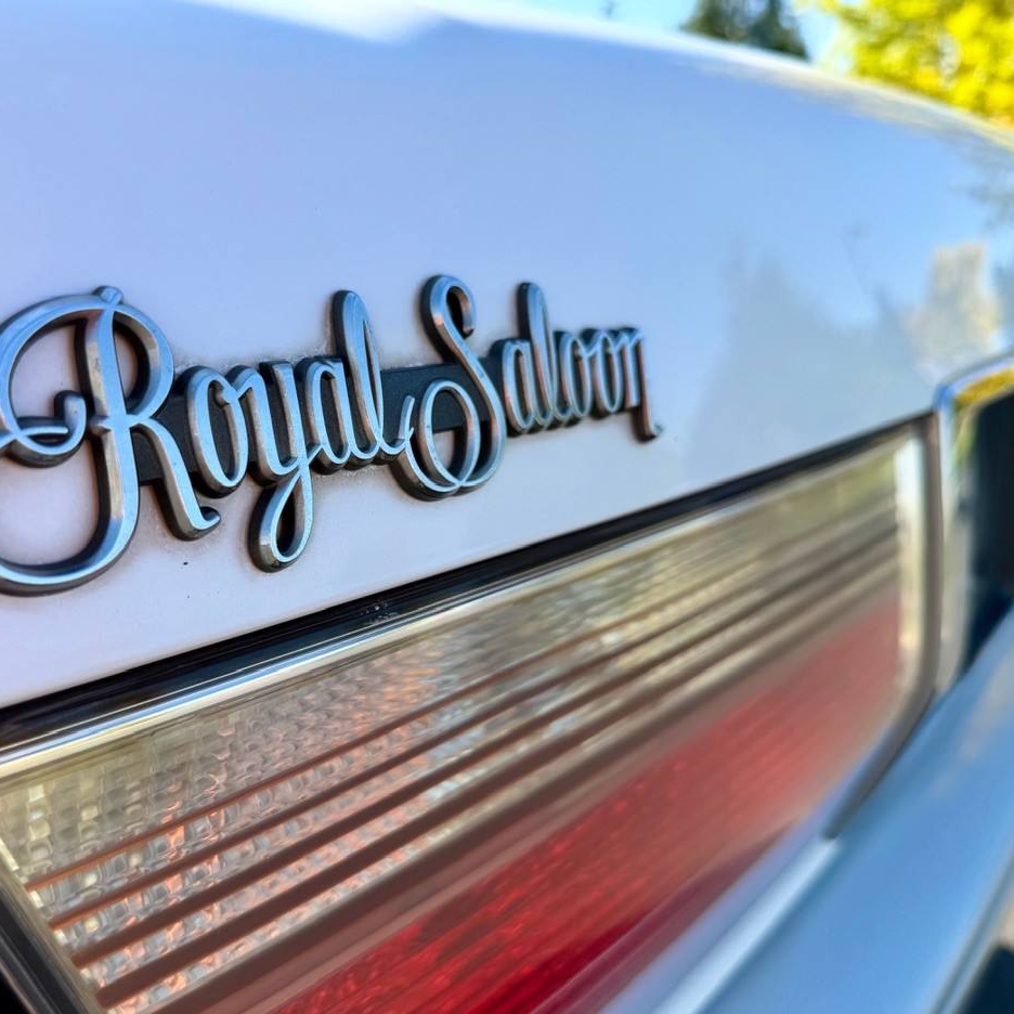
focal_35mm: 29
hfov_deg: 55.2
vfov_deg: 55.6
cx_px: 401
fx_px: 961
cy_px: 511
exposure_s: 1/1949
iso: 100
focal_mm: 6.76
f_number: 1.78
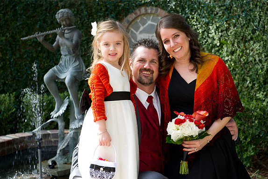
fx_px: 528
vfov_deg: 19.2
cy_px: 90
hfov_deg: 28.5
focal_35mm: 71
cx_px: 135
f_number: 5.6
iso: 200
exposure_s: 1/125
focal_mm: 70
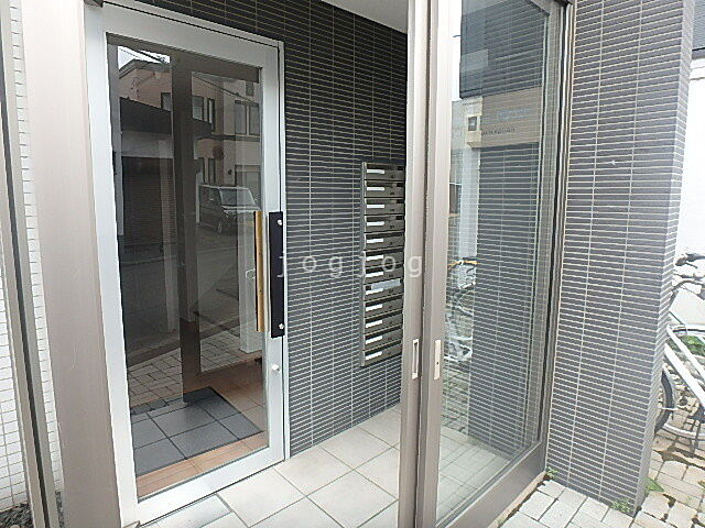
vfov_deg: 63.4
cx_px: 352
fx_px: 428
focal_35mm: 21
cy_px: 264
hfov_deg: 79.0
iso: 125
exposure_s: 1/160
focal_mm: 3.7
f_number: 3.5
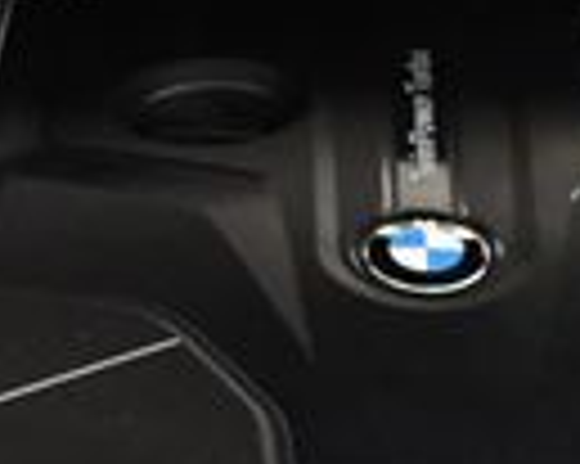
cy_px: 509
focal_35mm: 168
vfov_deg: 9.1
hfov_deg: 11.5
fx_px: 2882
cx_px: 283
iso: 2500
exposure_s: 1/125
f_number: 3.5
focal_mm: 18
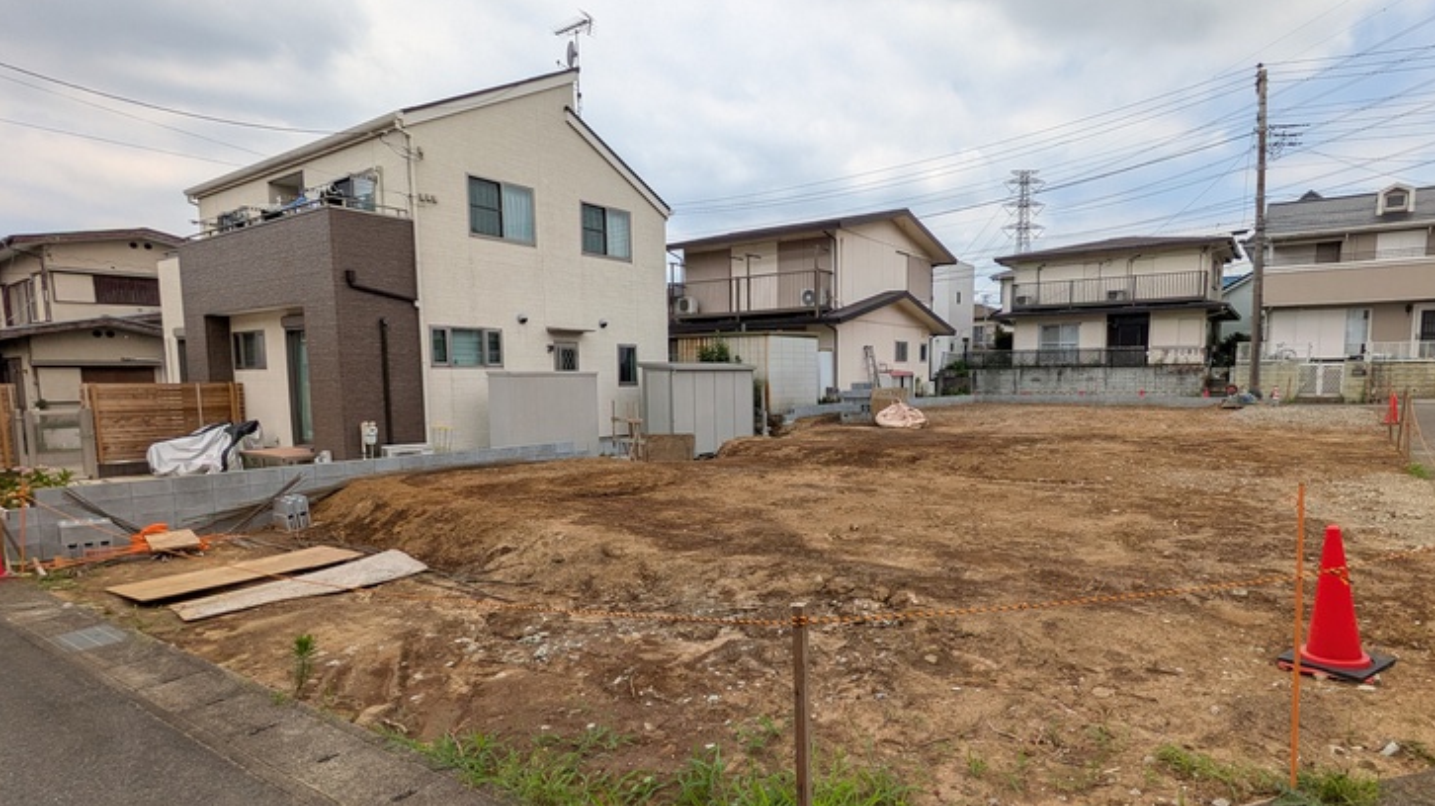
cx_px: 781
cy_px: 456
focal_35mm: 20
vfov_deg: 55.7
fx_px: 761
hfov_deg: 86.4
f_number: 2.2
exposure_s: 1/2004
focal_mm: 1.83
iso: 51
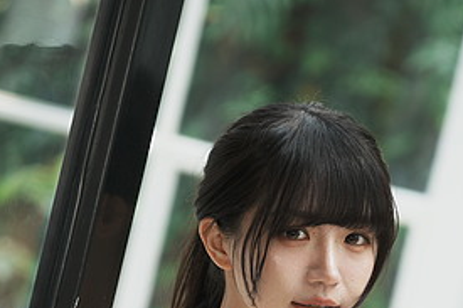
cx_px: 278
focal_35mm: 284
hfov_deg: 7.3
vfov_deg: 4.8
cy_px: 380
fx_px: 3650
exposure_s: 1/200
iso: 100
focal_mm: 100
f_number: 2.8
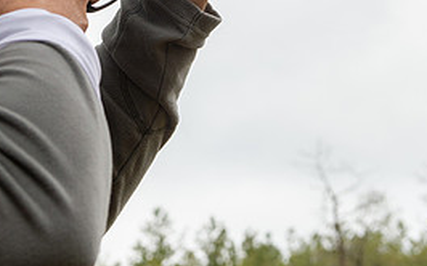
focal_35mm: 139
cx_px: 174
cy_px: -80
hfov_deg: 15.0
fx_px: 1617
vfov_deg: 9.3
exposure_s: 1/250
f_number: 6.3
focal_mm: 50
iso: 320
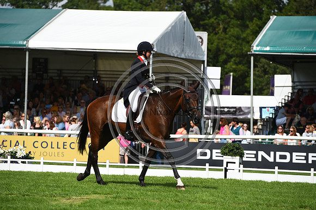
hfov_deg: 10.3
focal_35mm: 200
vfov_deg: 6.9
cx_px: 158
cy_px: 105
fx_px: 1754
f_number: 6.3
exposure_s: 1/1250
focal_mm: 200
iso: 160
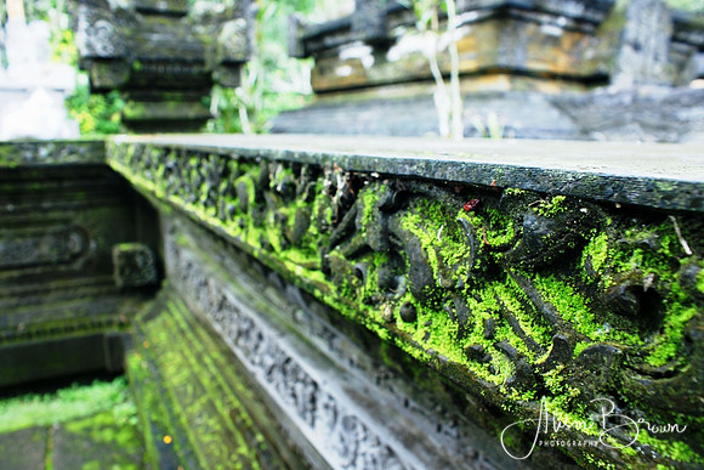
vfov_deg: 48.0
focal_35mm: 27
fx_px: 528
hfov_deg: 67.4
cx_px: 352
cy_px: 235
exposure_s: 1/40
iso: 200
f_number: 5
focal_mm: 18
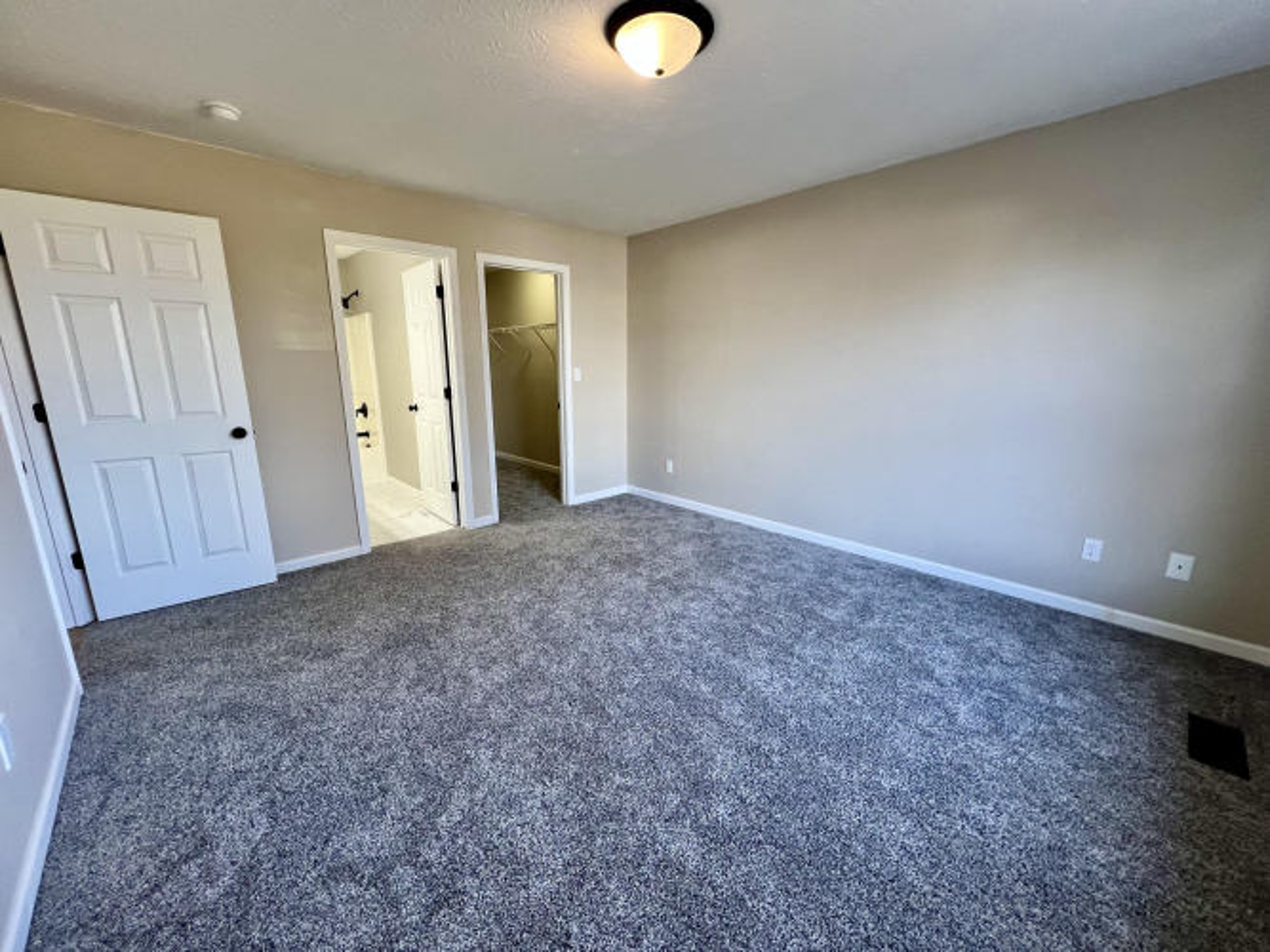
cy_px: 476
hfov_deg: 106.2
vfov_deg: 89.9
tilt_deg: -13.3
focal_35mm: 13
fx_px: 477
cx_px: 635
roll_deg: +0.0
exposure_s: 1/120
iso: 125
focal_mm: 1.57
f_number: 1.8
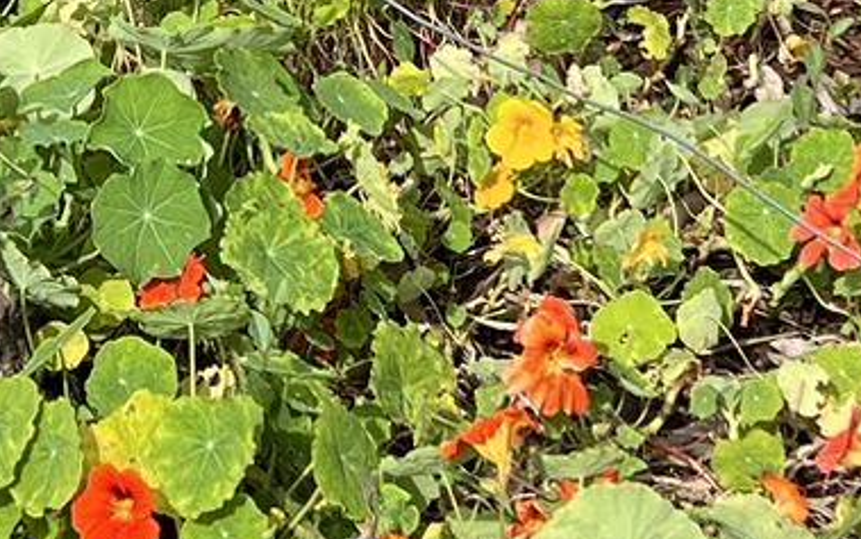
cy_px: -591
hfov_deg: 14.0
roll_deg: -2.6
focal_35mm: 149
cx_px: 416
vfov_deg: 8.3
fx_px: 3497
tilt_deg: -17.9
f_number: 1.5
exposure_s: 1/2457
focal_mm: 5.7
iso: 50
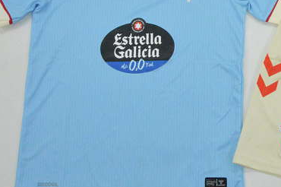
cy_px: 78
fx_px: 531
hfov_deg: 28.7
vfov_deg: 19.9
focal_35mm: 68
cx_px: 241
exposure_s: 1/200
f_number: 25
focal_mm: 21
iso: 6400
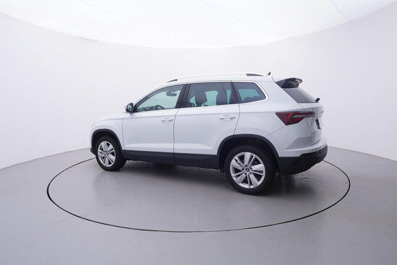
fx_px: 248
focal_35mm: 22
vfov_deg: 56.2
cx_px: 198
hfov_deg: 77.3
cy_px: 132
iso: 200
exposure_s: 1/80
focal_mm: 15
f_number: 5
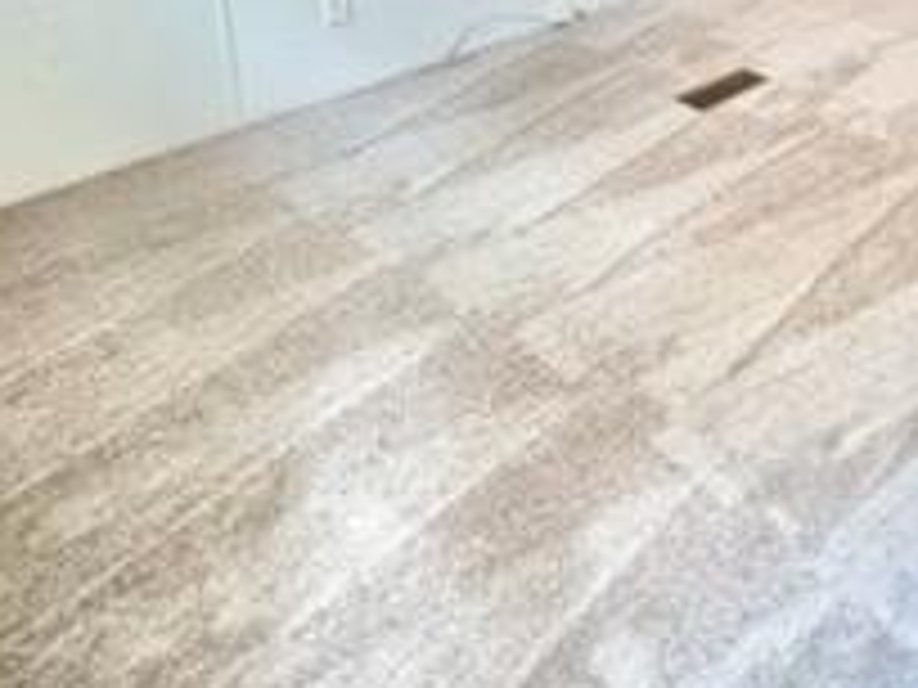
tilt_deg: -9.5
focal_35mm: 44
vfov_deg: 27.1
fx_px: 1167
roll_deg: +1.0
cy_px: -225
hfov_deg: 39.4
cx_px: 850
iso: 250
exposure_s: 1/60
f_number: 2.2
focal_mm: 2.22
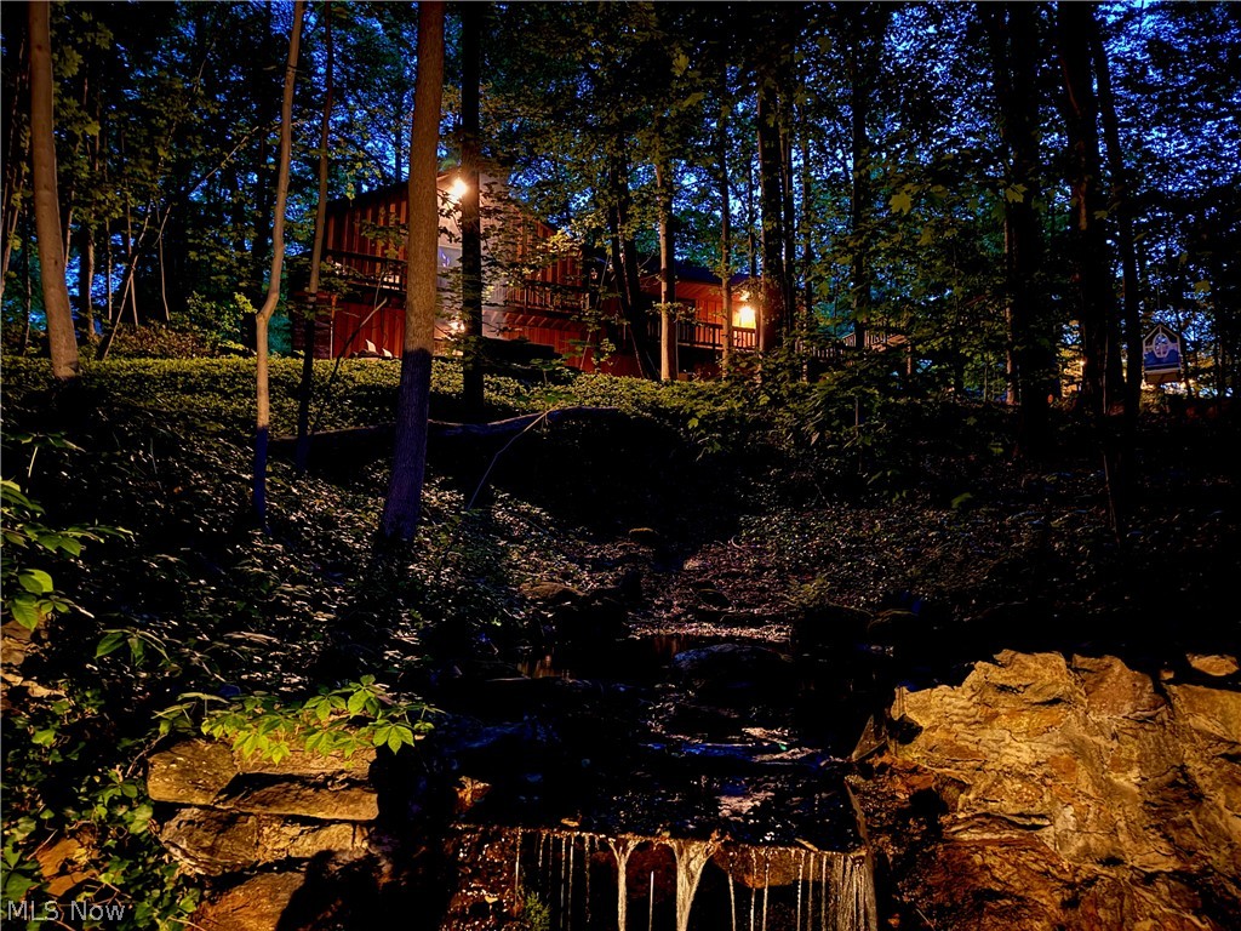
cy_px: 466
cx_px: 620
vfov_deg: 56.8
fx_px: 860
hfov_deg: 71.6
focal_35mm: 24
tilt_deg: +7.3
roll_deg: -1.7
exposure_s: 1/5
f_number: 1.78
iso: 1600
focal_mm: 6.76
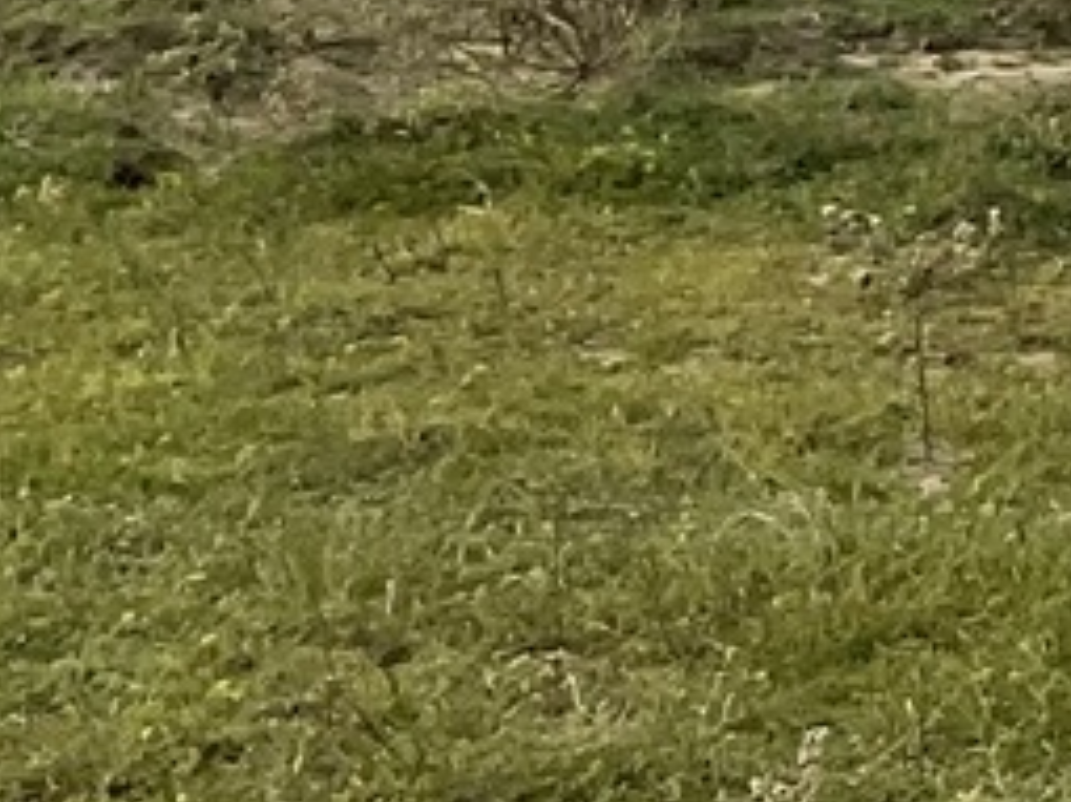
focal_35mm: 164
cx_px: 1609
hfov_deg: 11.5
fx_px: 5072
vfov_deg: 8.9
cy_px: -286
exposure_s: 1/2427
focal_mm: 3
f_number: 1.8
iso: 20
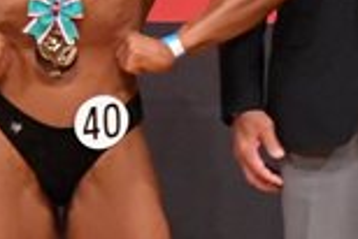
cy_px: 26
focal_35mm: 1281
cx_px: 366
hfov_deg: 1.6
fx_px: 12751
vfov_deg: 1.1
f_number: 5.6
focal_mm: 170
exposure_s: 1/400
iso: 10000
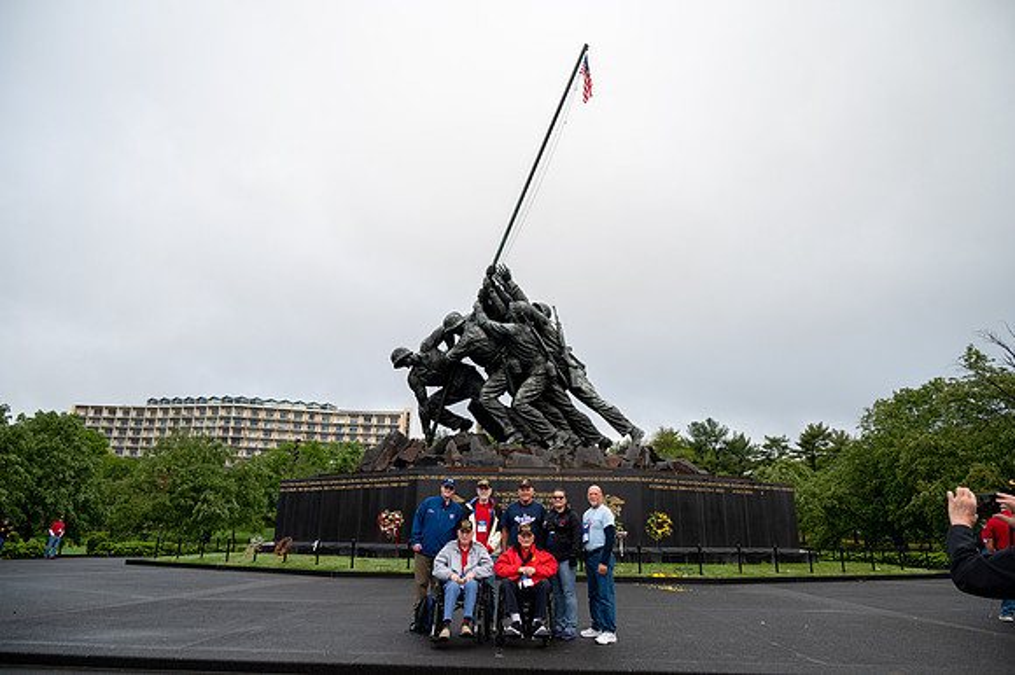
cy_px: 338
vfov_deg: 53.1
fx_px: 676
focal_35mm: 24
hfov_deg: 73.8
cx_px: 508
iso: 125
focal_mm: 24
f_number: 6.3
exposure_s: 1/100
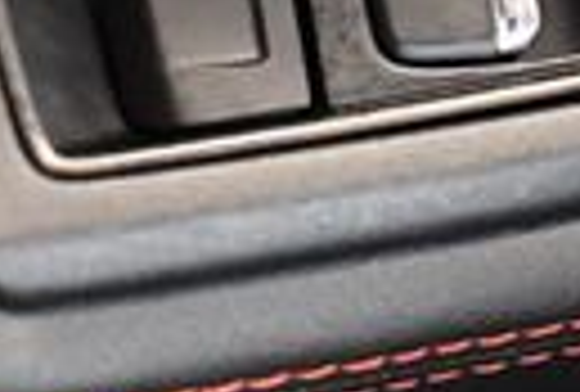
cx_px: 701
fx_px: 2878
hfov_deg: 11.3
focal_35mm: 178
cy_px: -315
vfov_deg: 7.5
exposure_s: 1/60
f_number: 3.5
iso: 5600
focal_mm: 18
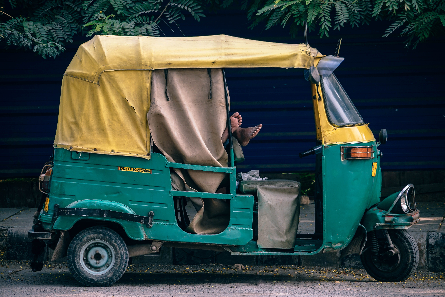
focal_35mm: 240
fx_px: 2966
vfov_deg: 5.7
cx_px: 222
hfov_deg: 8.6
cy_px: 148
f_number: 6.3
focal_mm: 240
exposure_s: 1/250
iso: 320
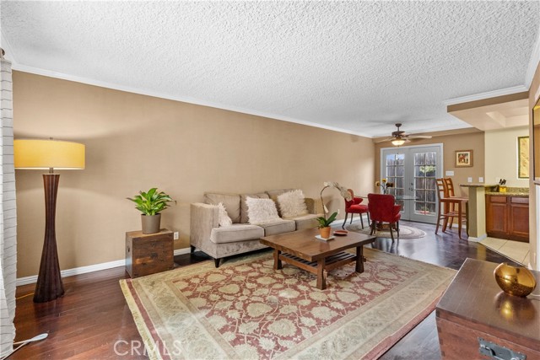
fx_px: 240
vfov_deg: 73.8
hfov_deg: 96.7
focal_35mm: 16
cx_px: 270
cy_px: 180
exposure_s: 1/4
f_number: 8
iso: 1250
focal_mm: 16
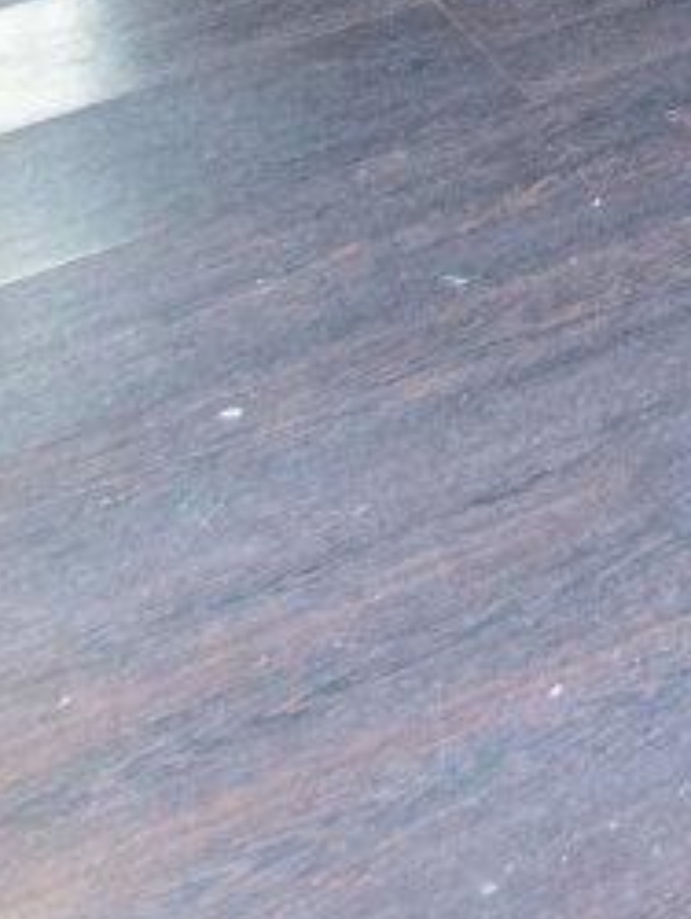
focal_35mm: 118
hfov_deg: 8.4
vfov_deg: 13.5
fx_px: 3135
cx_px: 2580
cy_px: -1072
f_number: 4
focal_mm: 10
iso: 640
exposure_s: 1/60
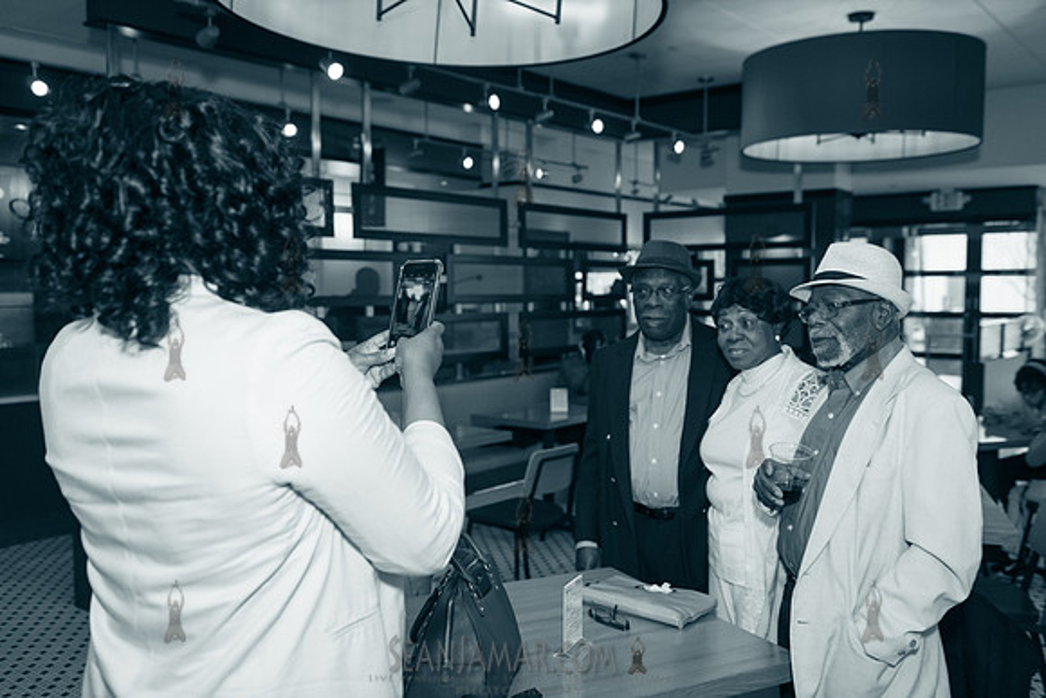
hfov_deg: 58.7
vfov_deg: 41.1
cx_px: 523
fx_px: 930
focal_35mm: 32
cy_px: 349
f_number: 3.5
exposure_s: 1/320
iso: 1250
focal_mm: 32
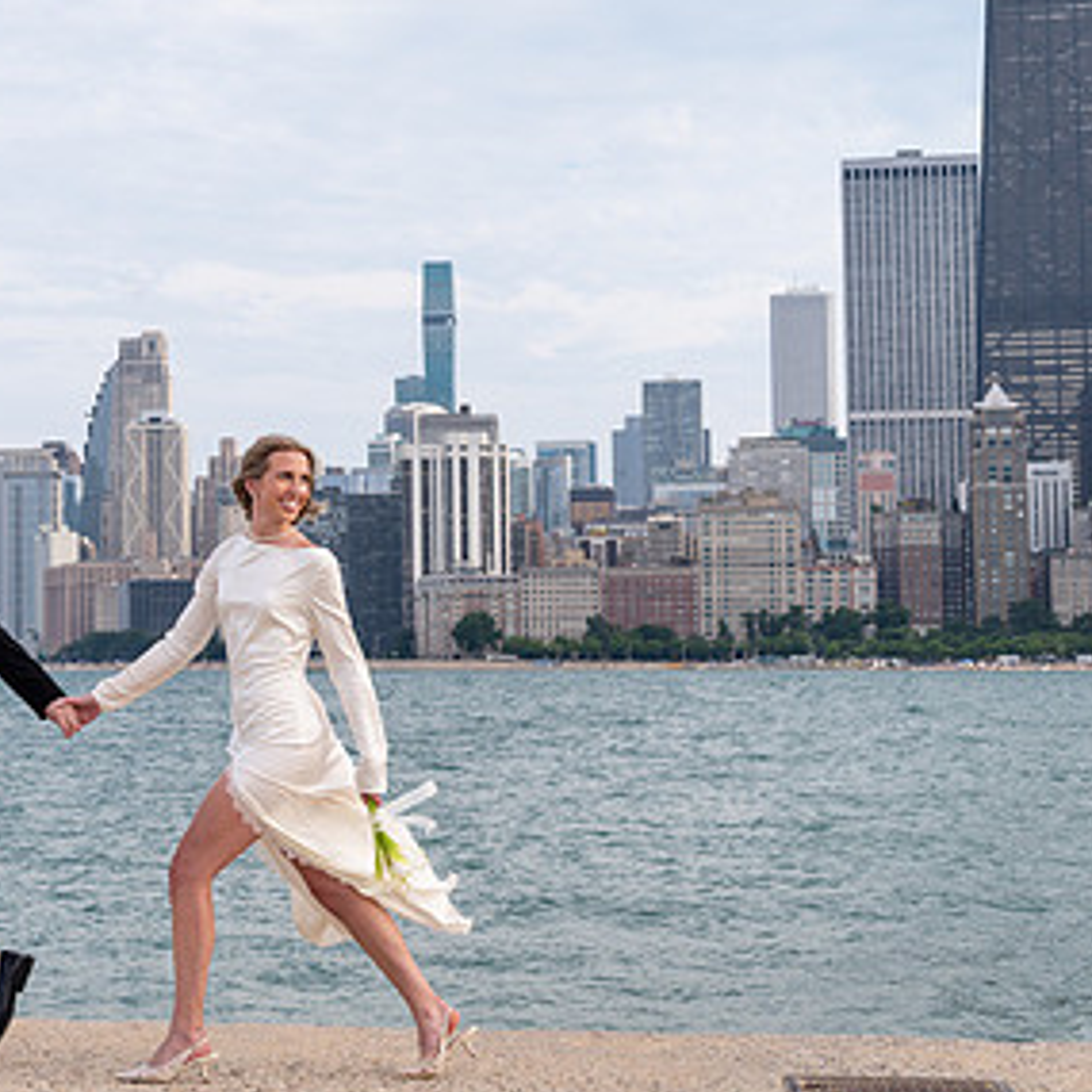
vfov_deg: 19.5
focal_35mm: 89
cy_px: 461
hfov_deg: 18.9
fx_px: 3176
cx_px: -18
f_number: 6.3
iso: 100
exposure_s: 1/320
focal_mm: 50
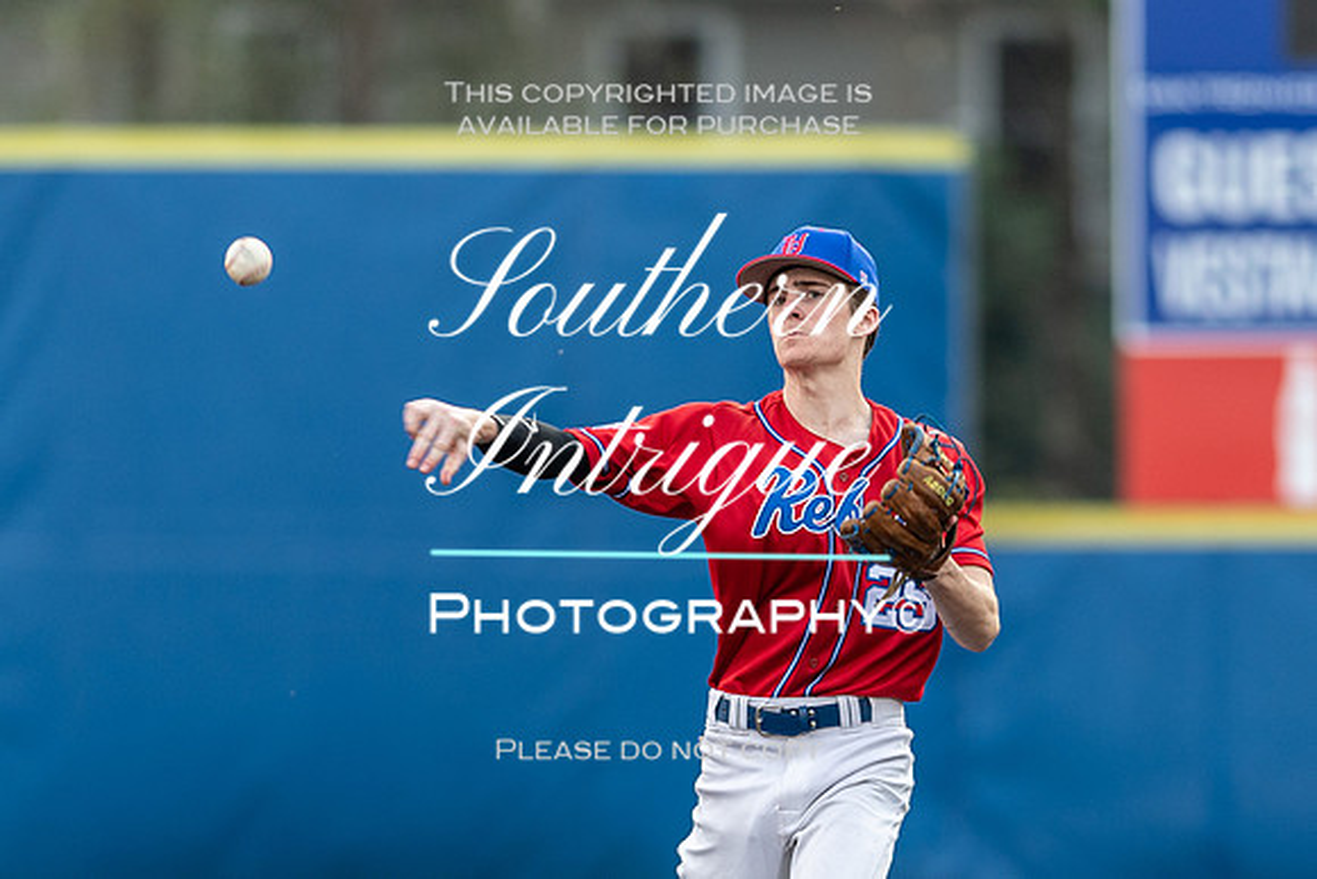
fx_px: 24459
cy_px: 767
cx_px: 794
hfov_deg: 3.1
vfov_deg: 2.1
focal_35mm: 668
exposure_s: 1/800
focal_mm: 300
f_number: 2.8
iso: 320
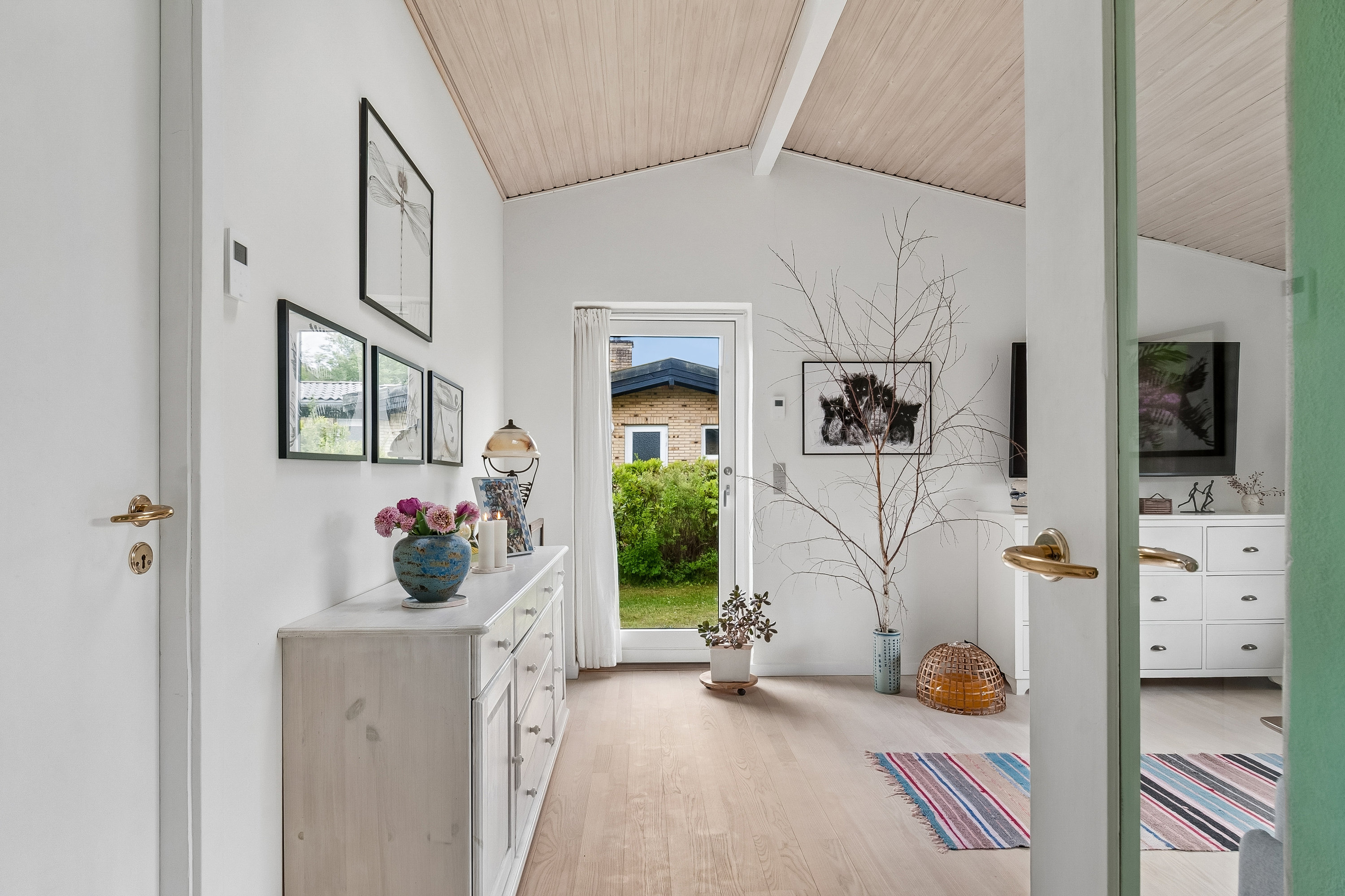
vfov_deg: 67.4
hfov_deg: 90.0
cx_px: 672
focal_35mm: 18
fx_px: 672
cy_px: 448
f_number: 10
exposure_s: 1/4
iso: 200
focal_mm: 12
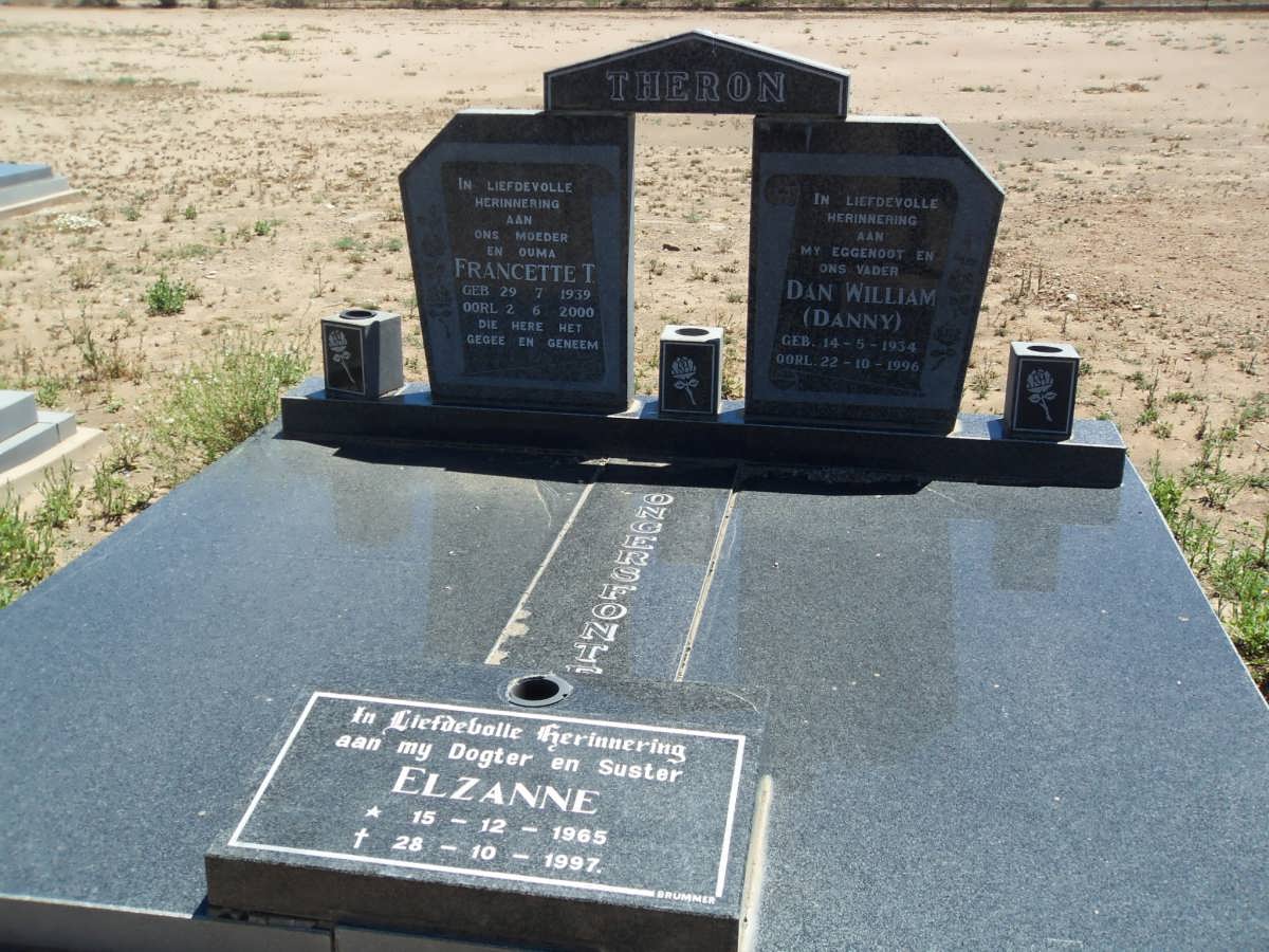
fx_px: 1283
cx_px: 634
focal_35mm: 35
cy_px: 476
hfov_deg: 52.6
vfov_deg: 40.7
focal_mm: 6.3
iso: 80
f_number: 8.2
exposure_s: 1/125
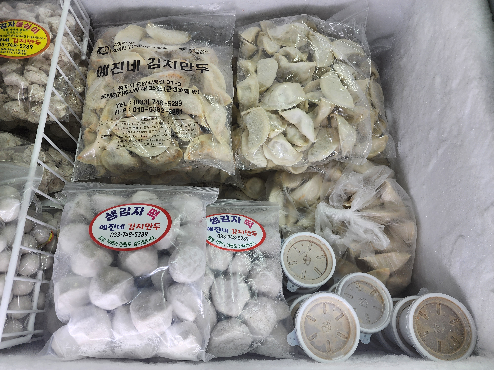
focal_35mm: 23
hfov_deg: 73.9
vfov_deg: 58.9
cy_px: 185
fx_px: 328
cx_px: 247
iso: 40
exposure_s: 1/120
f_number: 1.8
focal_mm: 6.4
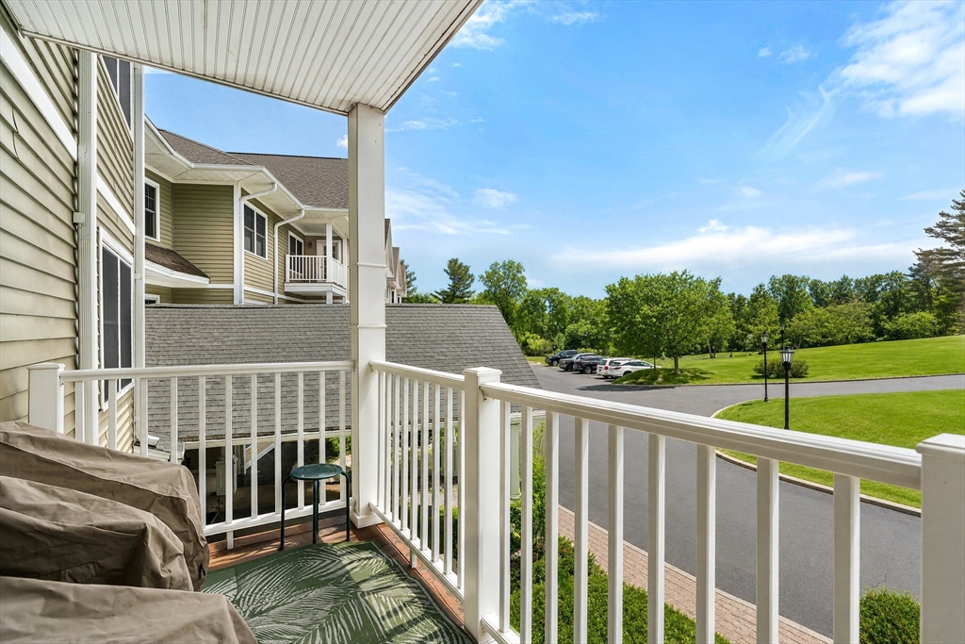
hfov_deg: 96.7
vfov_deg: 73.8
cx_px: 482
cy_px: 322
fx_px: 429
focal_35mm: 16
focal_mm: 16
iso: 500
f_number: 7.1
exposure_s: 1/640
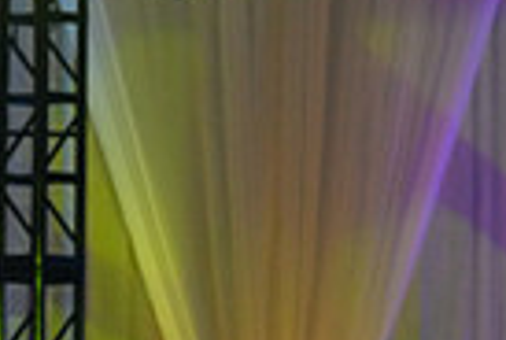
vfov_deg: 3.0
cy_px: 898
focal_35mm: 456
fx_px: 6423
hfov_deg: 4.5
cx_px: 593
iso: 3200
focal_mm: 108
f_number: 4
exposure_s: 1/400
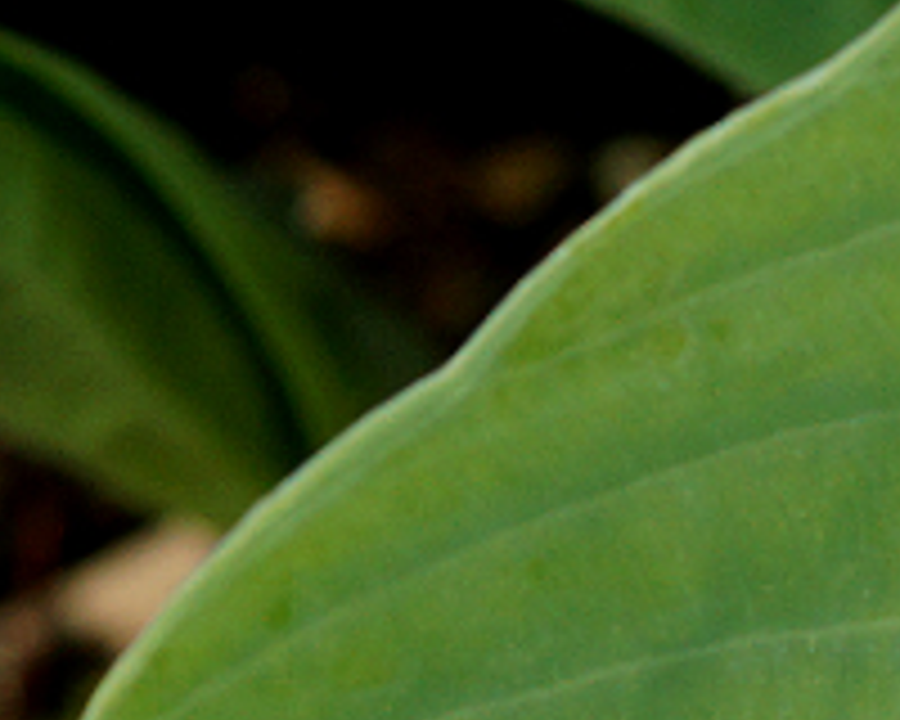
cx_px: 2102
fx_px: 22534
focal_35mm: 846
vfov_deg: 1.8
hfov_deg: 2.3
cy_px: 1044
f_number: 7.1
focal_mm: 100
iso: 320
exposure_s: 1/160
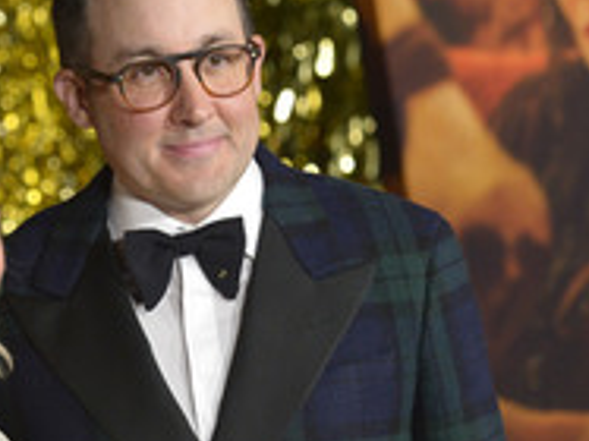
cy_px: 353
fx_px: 3928
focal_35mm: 231
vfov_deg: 6.4
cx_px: 139
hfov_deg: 8.6
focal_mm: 100
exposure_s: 1/320
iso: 2000
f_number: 5
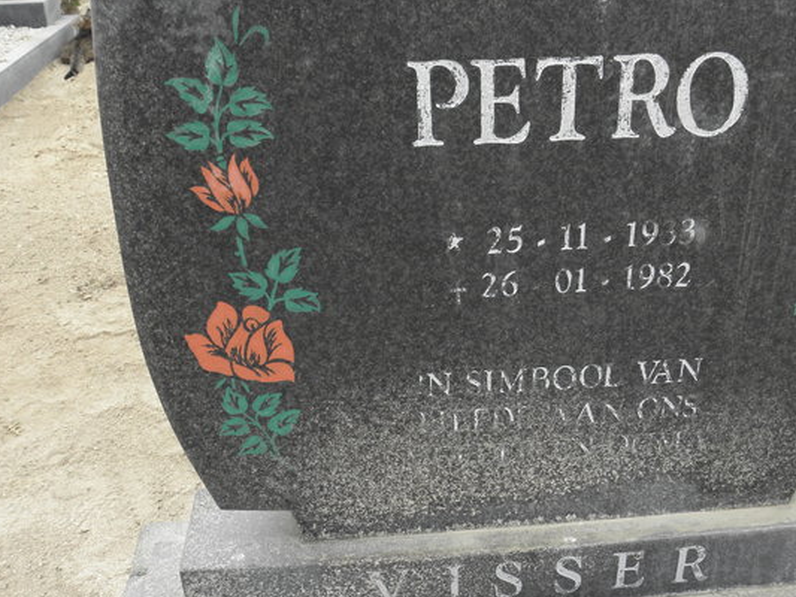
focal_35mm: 39
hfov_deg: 47.8
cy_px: 298
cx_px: 438
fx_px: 897
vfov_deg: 36.8
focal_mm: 4.6
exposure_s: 1/60
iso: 64
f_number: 4.5
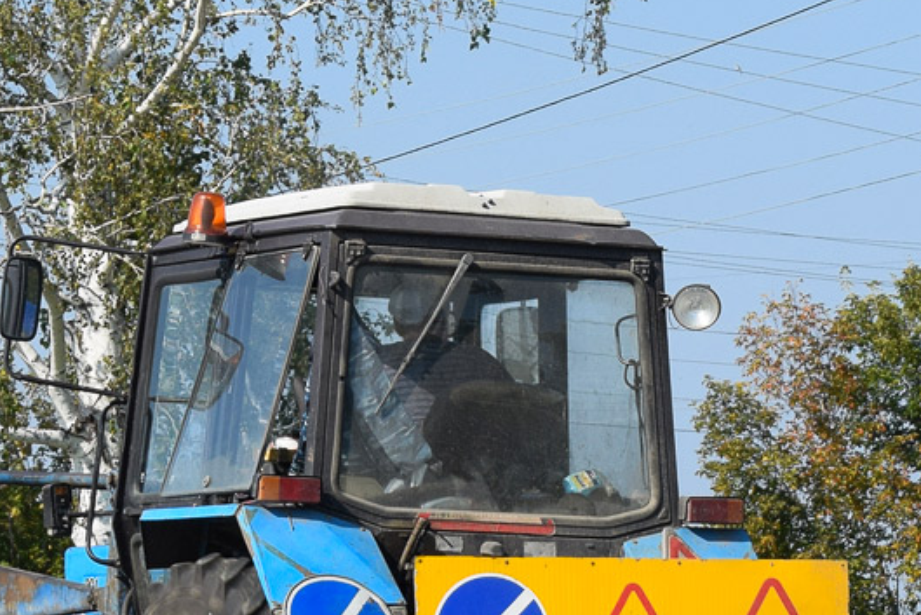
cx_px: 348
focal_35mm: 187
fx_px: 4789
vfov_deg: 7.3
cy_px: 434
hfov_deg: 11.0
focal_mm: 55
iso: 200
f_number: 10
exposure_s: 1/400
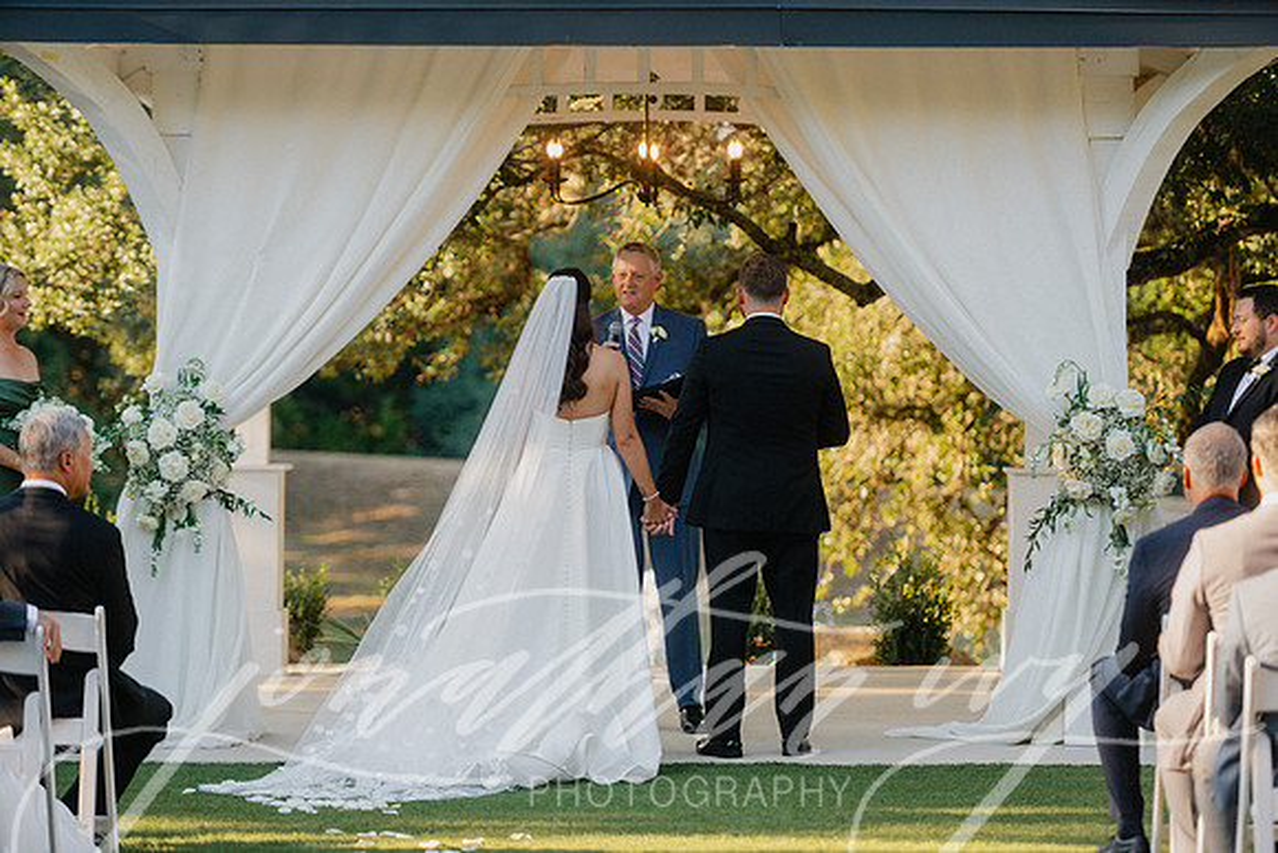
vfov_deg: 9.5
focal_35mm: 145
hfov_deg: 14.2
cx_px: 639
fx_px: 5148
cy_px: 426
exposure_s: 1/640
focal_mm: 145
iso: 200
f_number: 2.8
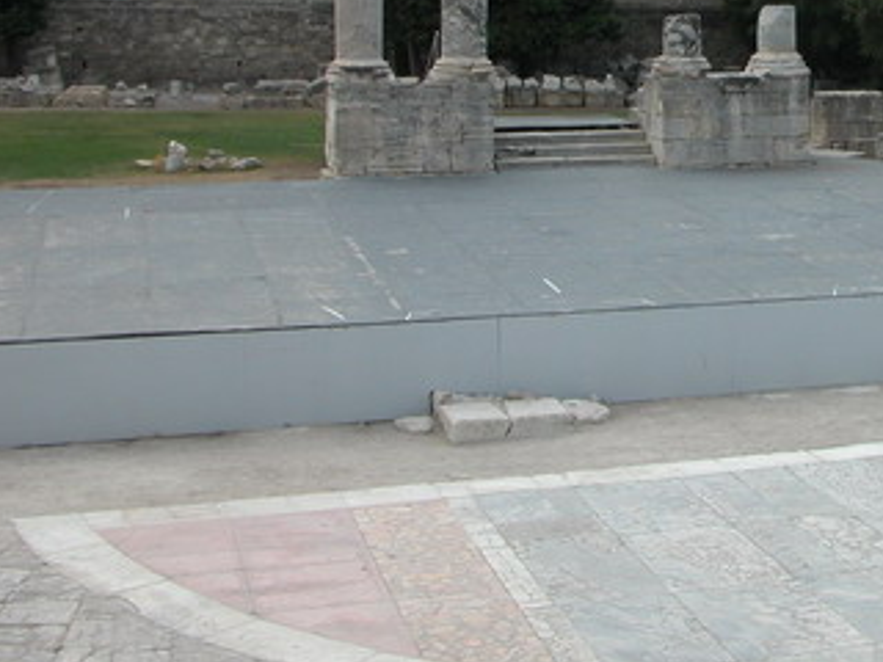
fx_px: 1786
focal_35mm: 70
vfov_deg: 20.6
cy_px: 66
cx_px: 861
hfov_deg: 26.4
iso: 100
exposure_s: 1/195
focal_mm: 8.9
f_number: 5.6
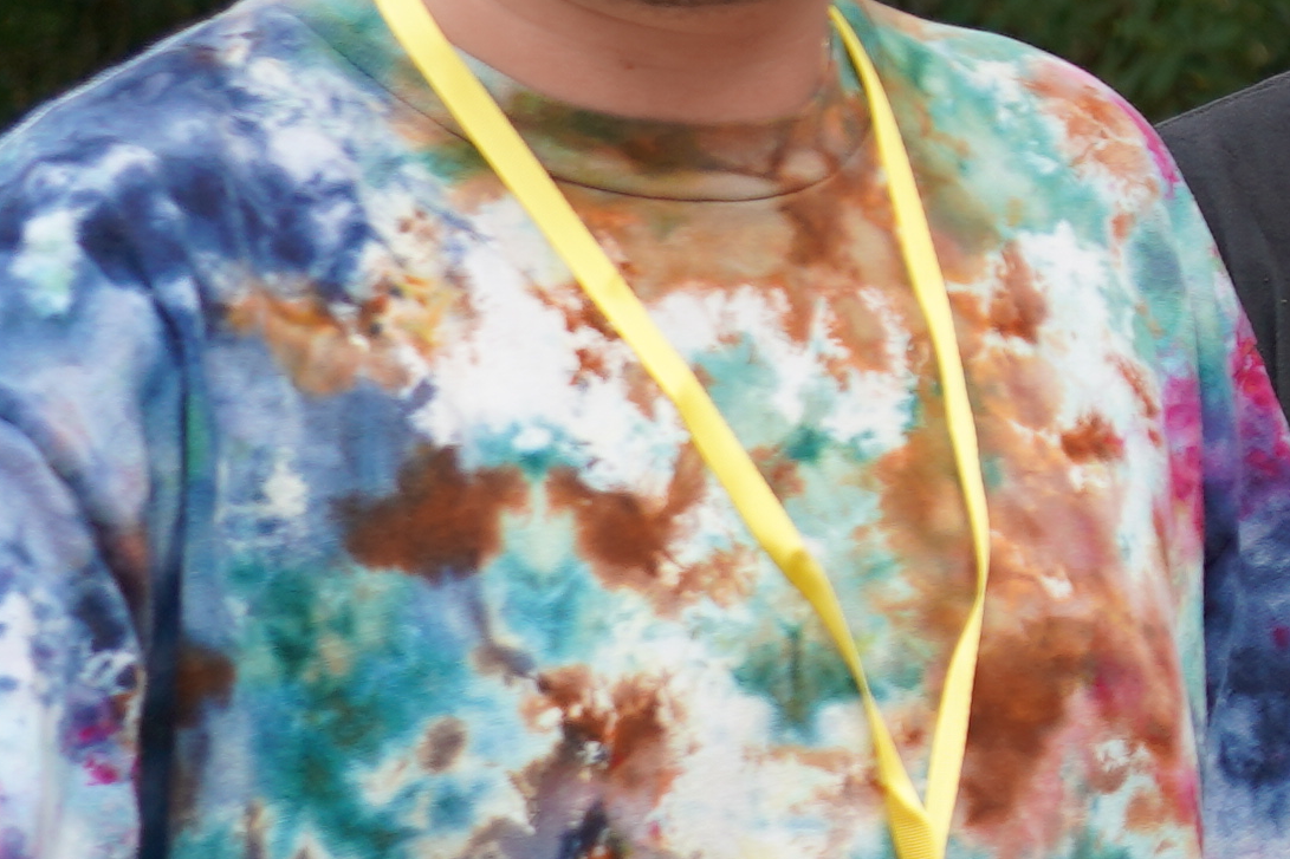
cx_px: 2943
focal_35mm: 209
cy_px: -221
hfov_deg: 9.0
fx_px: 7488
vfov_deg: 6.5
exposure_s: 1/160
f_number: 4
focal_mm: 38
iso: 160
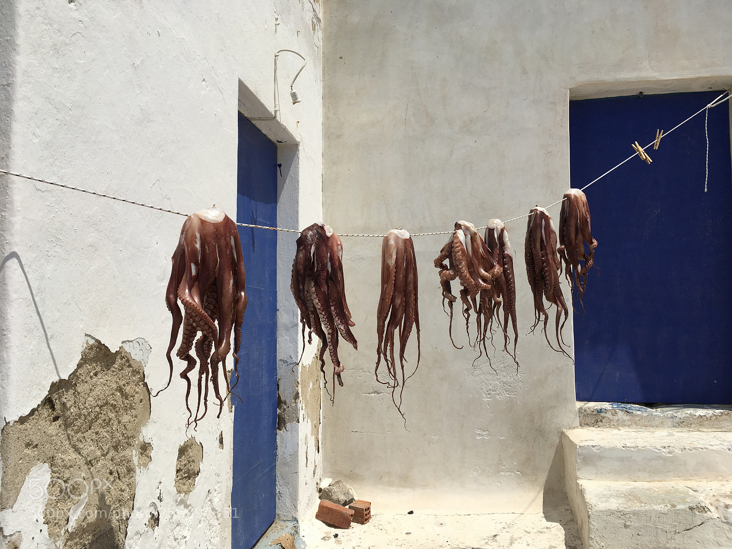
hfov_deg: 61.7
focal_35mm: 29
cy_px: 274
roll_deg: +0.5
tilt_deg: +1.8
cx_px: 366
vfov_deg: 48.2
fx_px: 613
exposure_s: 1/4274
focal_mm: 4.15
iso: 25
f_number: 2.2
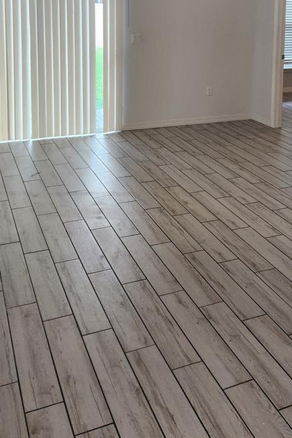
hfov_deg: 30.1
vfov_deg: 42.4
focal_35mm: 44
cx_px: 215
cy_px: 85
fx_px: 535
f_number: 1.8
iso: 200
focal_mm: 5.4
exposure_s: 1/120
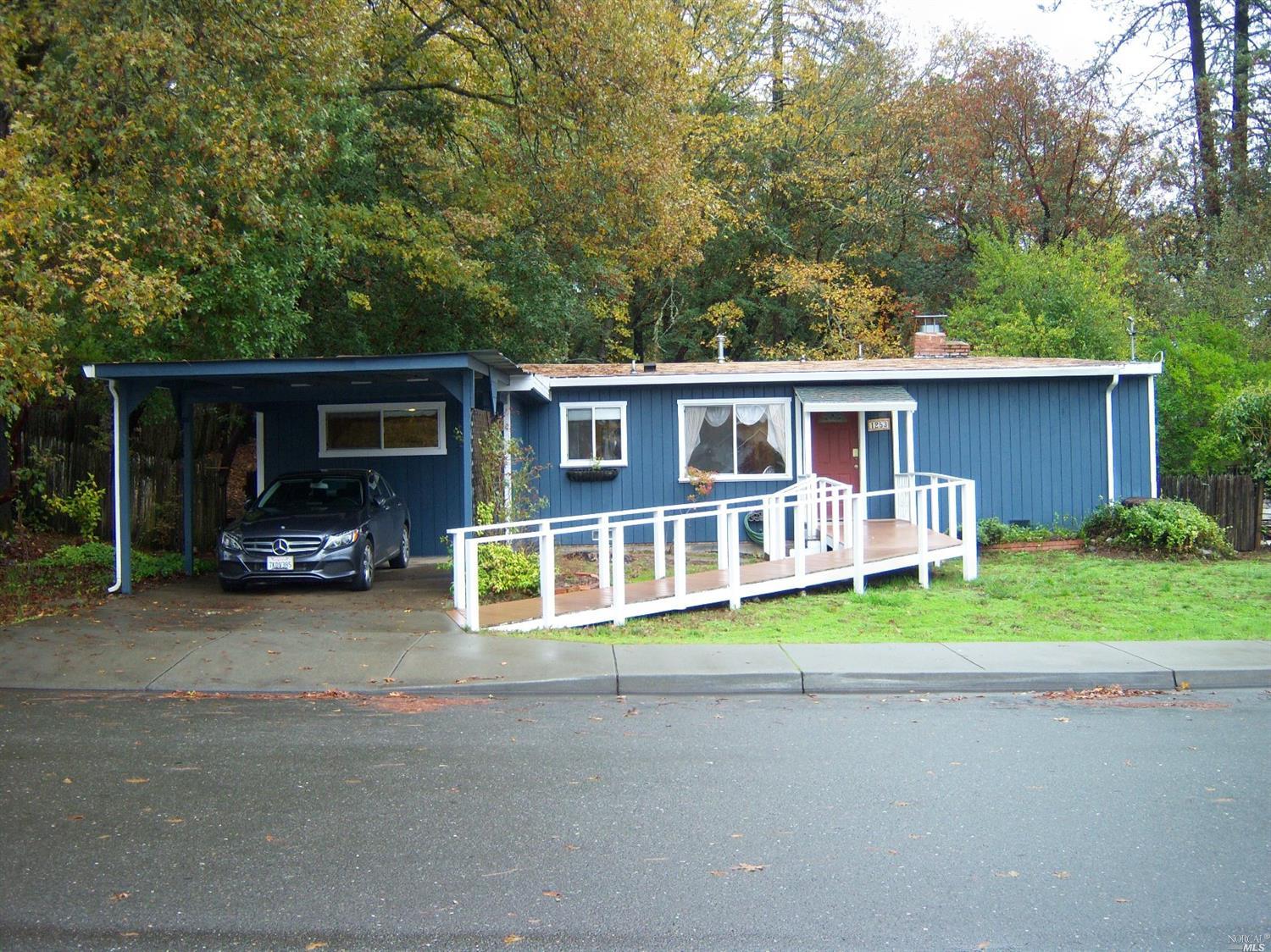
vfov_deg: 39.6
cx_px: 636
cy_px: 476
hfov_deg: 51.4
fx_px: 1321
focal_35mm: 36
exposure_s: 1/80
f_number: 2.8
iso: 80
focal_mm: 7.5
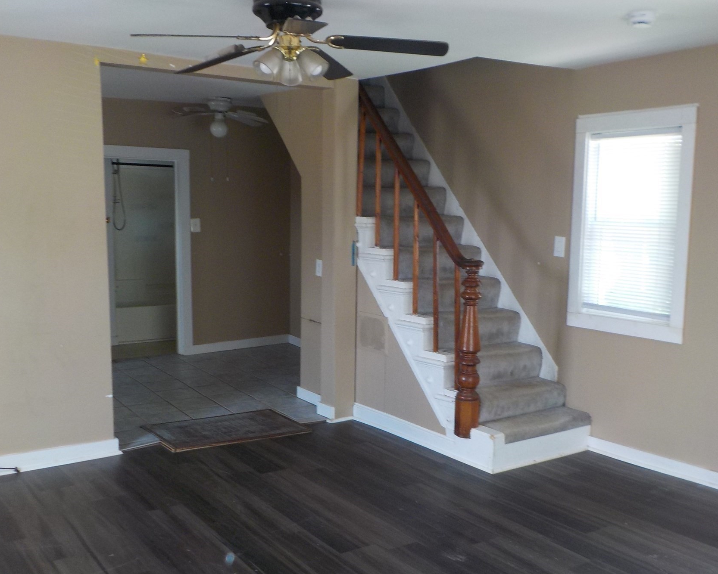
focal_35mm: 36
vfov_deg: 41.1
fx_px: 765
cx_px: 409
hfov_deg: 50.1
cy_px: 308
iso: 160
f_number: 3.3
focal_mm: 4.1
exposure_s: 1/30
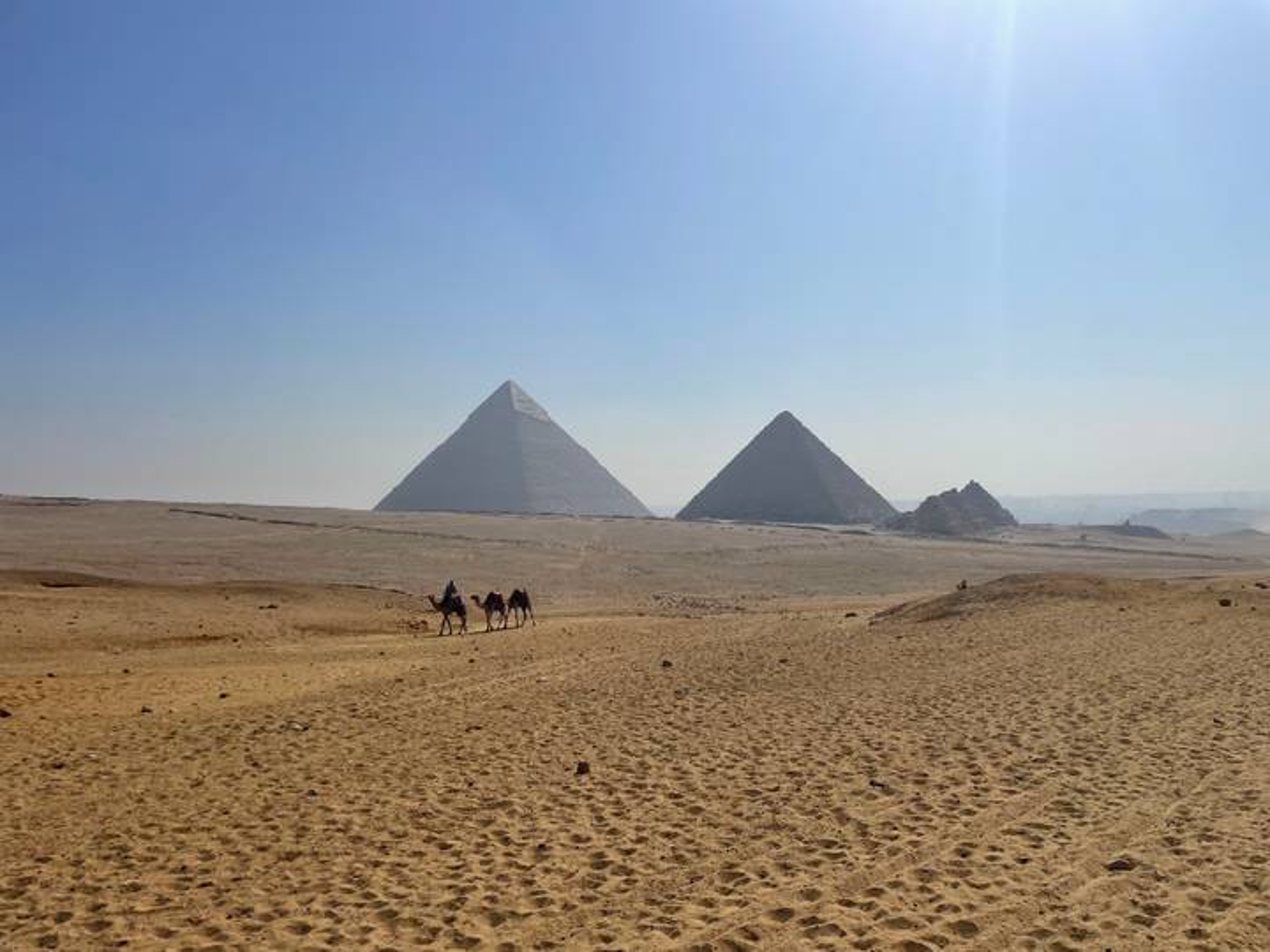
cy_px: 476
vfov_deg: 53.1
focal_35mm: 26
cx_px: 635
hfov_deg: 67.3
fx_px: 954
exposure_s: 1/13333
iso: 32
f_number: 1.6
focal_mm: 4.2
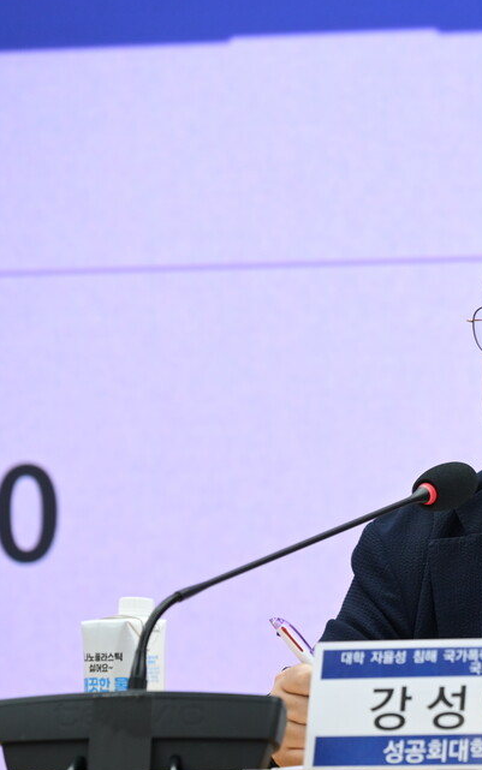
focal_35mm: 244
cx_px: 517
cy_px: 490
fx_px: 5125
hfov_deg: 5.4
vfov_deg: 8.6
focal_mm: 120
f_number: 4
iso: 720
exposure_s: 1/125
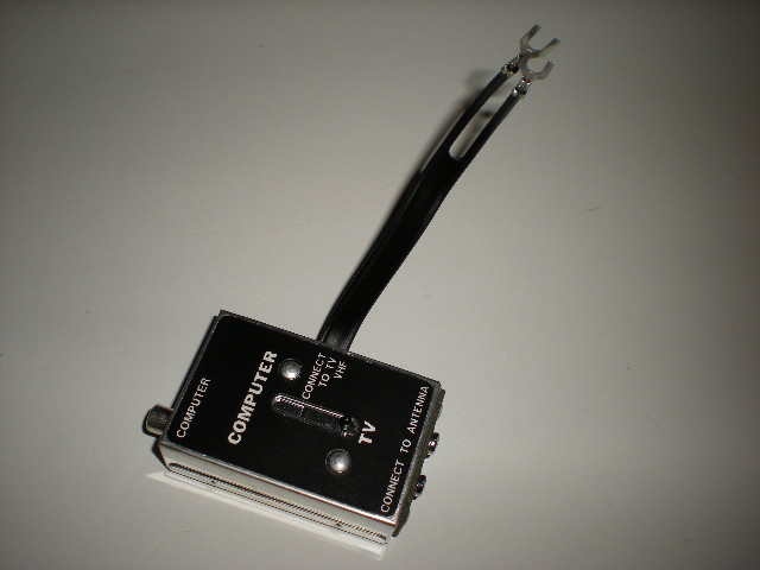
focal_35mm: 38
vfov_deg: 37.7
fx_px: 834
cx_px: 380
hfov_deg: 49.0
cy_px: 285
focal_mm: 6.3
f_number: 4.6
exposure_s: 1/60
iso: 64
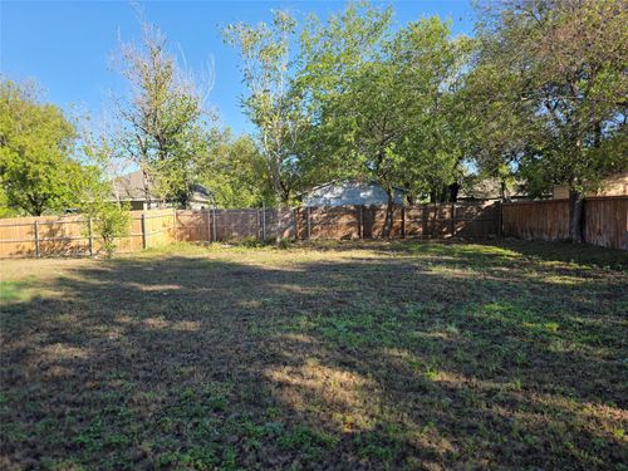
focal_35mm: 23
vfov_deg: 58.9
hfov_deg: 73.9
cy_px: 236
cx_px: 314
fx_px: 417
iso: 80
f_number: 1.7
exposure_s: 1/2005
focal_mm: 6.3
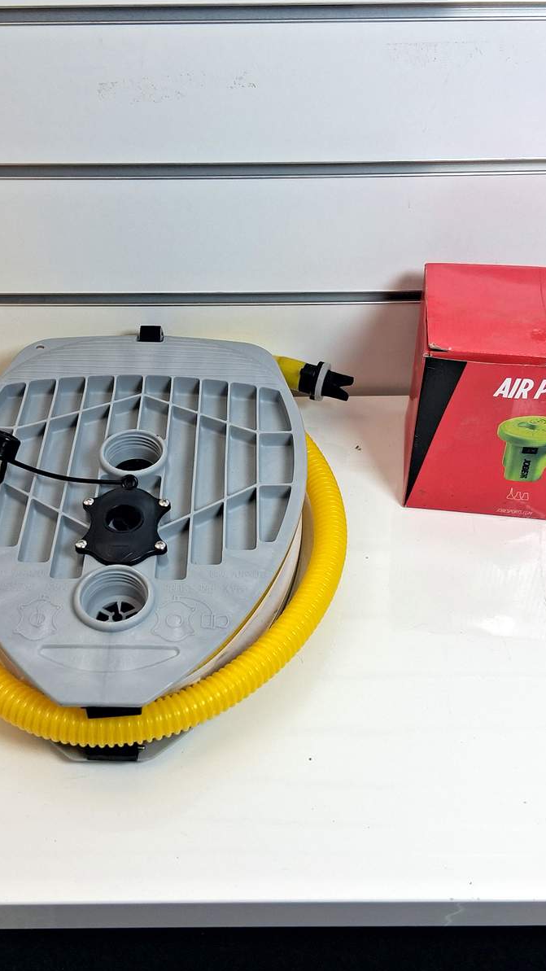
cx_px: 246
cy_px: 486
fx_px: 978
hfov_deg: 31.2
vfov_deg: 52.8
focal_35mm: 38
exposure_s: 1/100
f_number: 1.8
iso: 25
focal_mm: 3.98
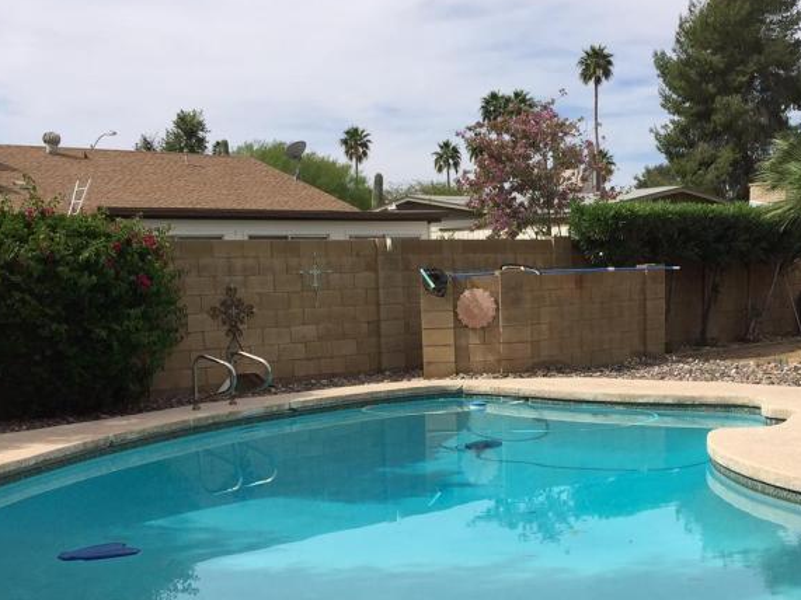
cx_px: 502
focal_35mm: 52
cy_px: 477
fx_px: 1203
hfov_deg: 36.6
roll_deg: +0.6
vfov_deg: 27.5
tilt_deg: -10.0
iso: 32
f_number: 2.2
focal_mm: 4.15
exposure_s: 1/2825
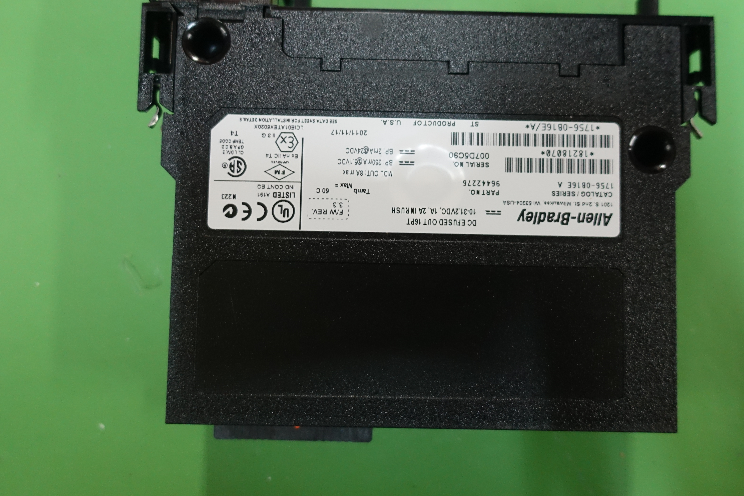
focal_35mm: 30
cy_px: 197
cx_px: 395
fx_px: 620
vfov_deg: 43.4
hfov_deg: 61.9
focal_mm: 8.8
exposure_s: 1/20
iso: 800
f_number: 1.8
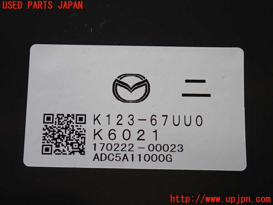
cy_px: 102
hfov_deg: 19.6
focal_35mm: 100
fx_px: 789
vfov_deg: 14.8
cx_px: 136
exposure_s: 1/100
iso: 640
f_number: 4.9
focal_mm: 18
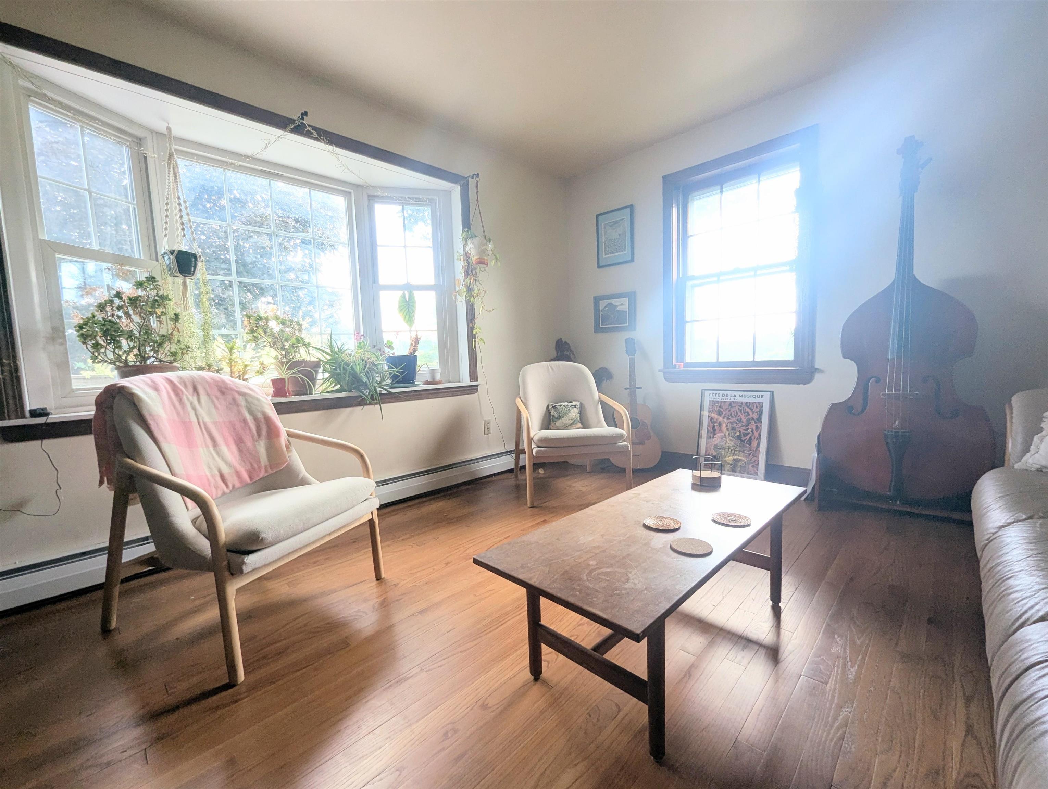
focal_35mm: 13
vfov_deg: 90.1
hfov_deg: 106.1
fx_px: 394
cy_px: 394
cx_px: 524
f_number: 2.2
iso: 215
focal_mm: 1.95
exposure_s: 1/190
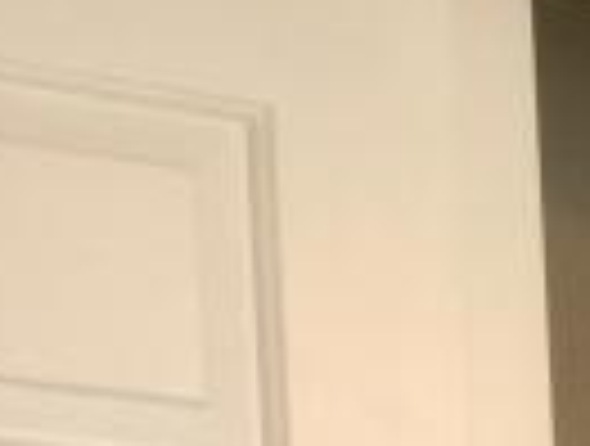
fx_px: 3863
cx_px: 2274
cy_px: 1680
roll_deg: -0.6
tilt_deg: -7.7
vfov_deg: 5.8
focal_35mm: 226
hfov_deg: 6.9
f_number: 2.2
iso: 32
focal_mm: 4.15
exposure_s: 1/30
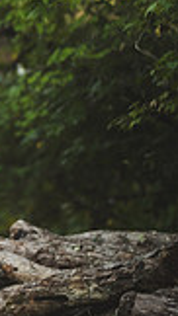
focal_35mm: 452
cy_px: 104
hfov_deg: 2.6
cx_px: -354
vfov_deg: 4.8
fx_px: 3797
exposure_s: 1/250
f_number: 2.8
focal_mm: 120
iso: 500
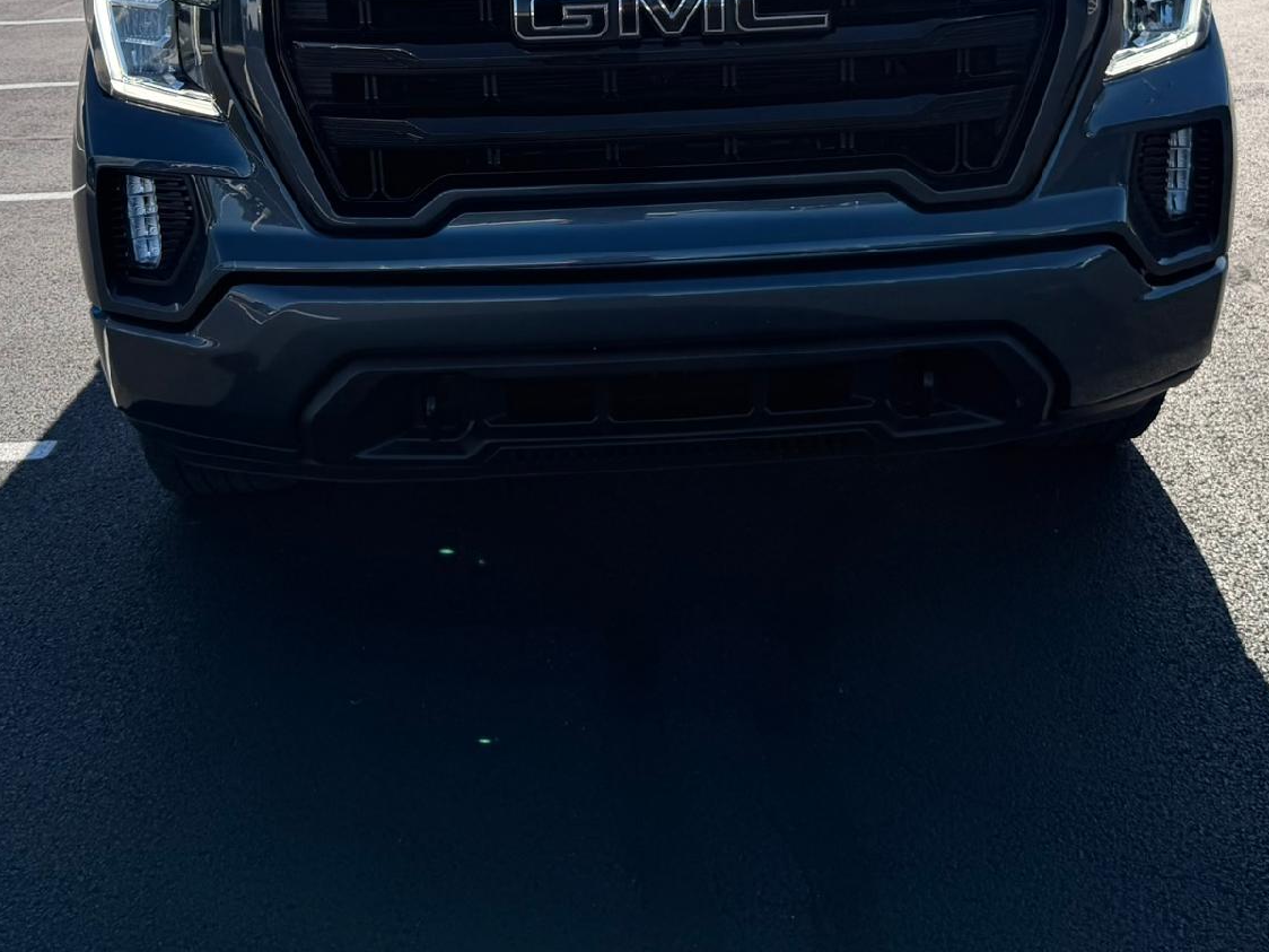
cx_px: 627
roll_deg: +7.1
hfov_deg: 45.8
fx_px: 1503
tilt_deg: -12.6
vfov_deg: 34.0
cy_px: 175
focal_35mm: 41
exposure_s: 1/3279
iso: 80
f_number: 1.78
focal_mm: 6.76
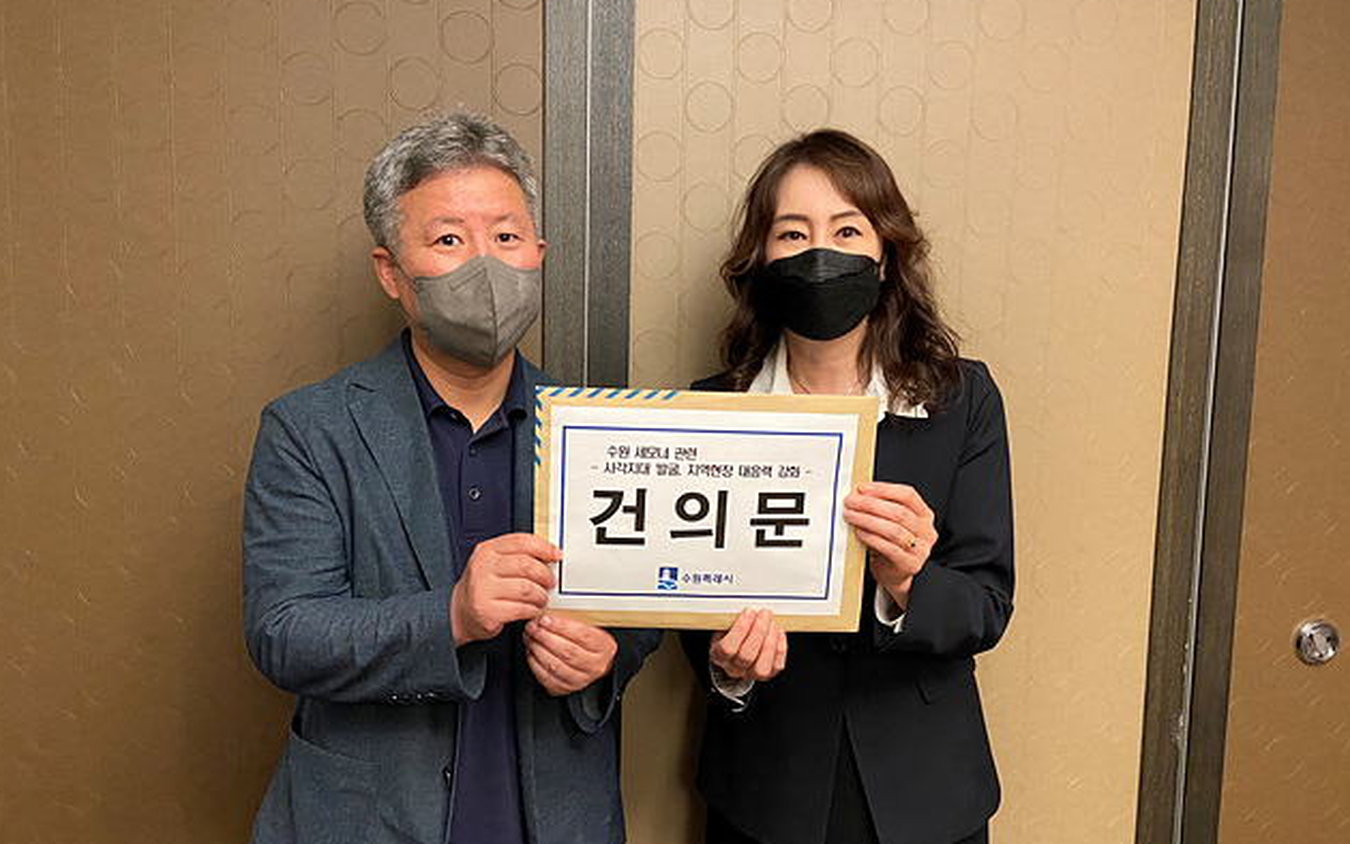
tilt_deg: -6.4
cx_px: 673
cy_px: 465
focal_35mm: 28
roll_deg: -2.1
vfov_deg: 44.5
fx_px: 1030
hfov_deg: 66.5
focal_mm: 4.25
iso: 640
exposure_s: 1/30
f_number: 1.8
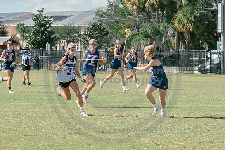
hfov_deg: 9.3
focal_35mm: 222
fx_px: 1387
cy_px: 82
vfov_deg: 6.2
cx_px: 179
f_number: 5.6
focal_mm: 70
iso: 250
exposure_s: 1/1000
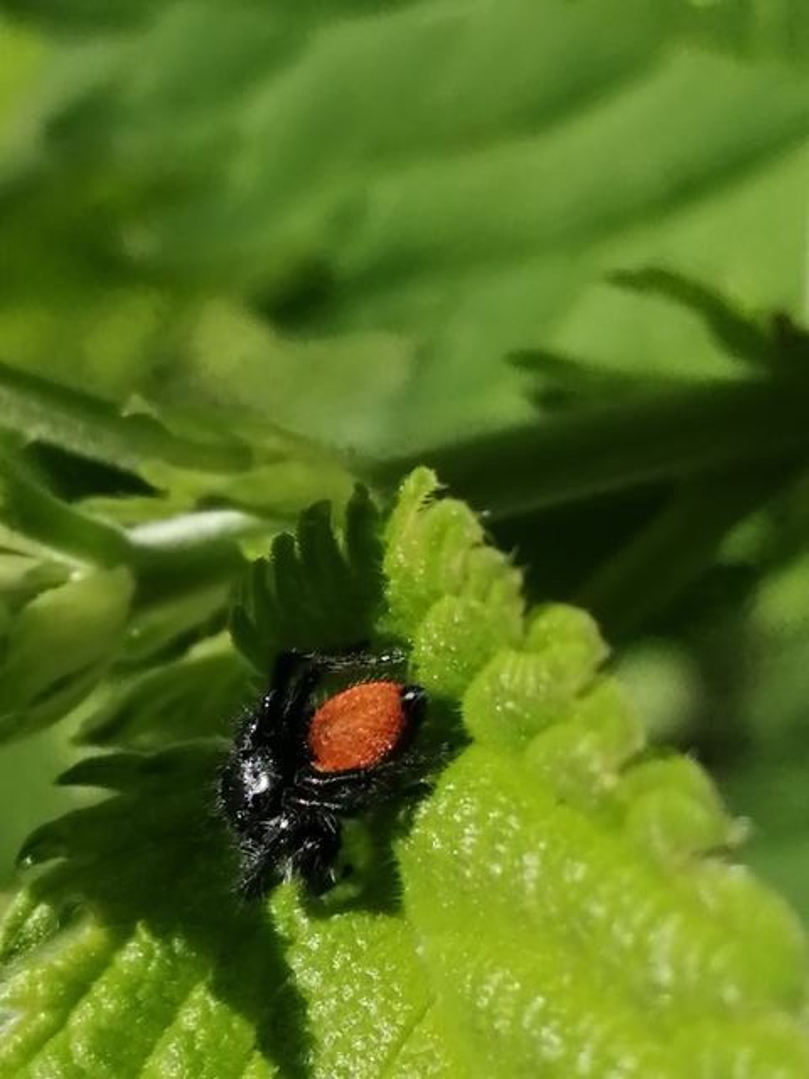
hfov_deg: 14.2
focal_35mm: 104
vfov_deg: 18.9
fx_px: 3241
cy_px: 540
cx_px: 404
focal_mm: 3.46
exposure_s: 1/1437
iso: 50
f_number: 1.8
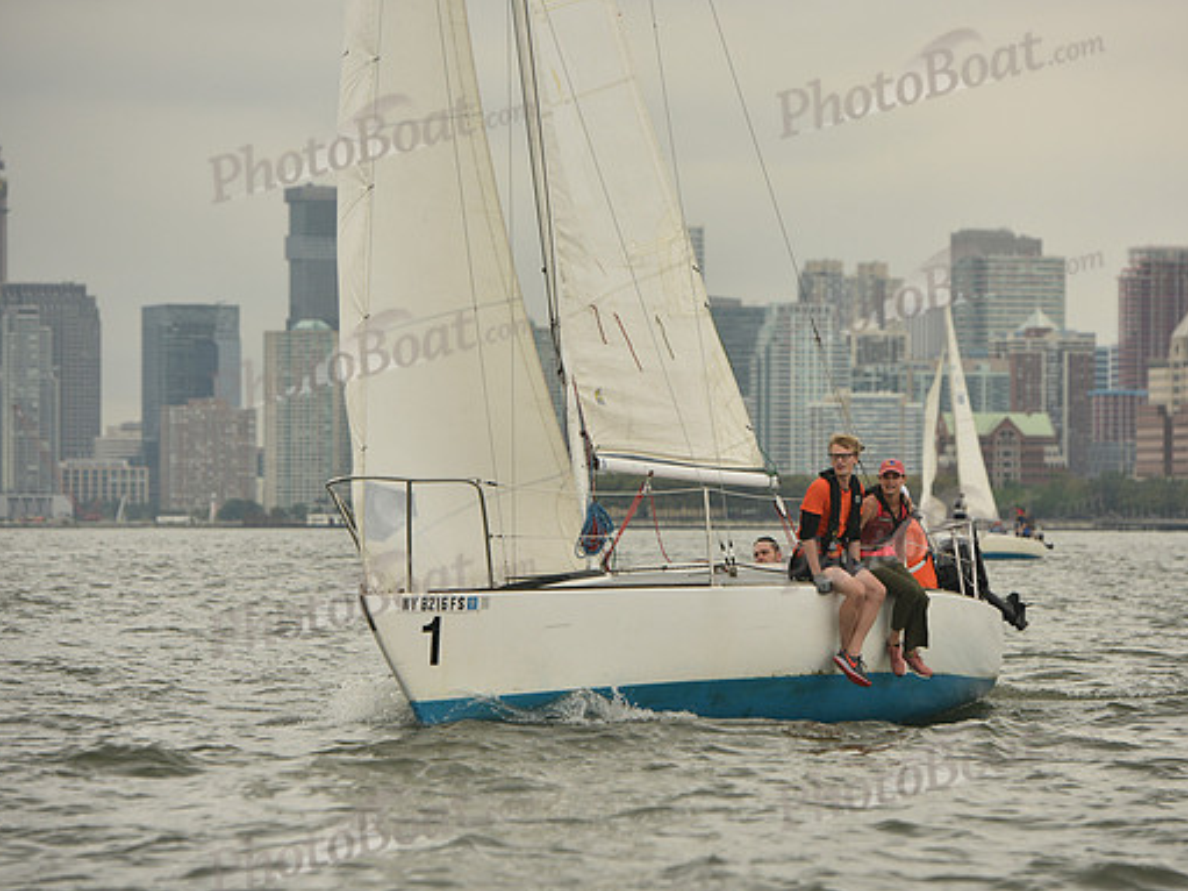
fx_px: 6176
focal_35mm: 180
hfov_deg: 11.0
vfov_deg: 8.2
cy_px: 446
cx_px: 658
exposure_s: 1/1600
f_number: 5.6
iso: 320
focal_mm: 165
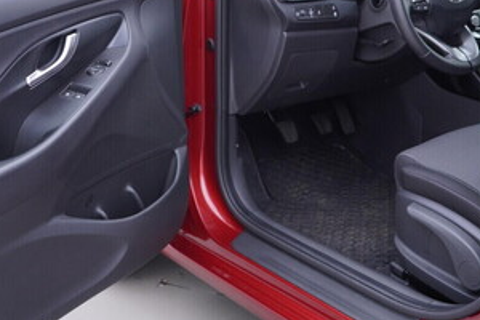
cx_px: 251
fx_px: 880
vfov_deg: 20.3
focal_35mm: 66
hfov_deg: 30.5
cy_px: 57
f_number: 2.8
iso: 125
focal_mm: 24
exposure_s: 1/40
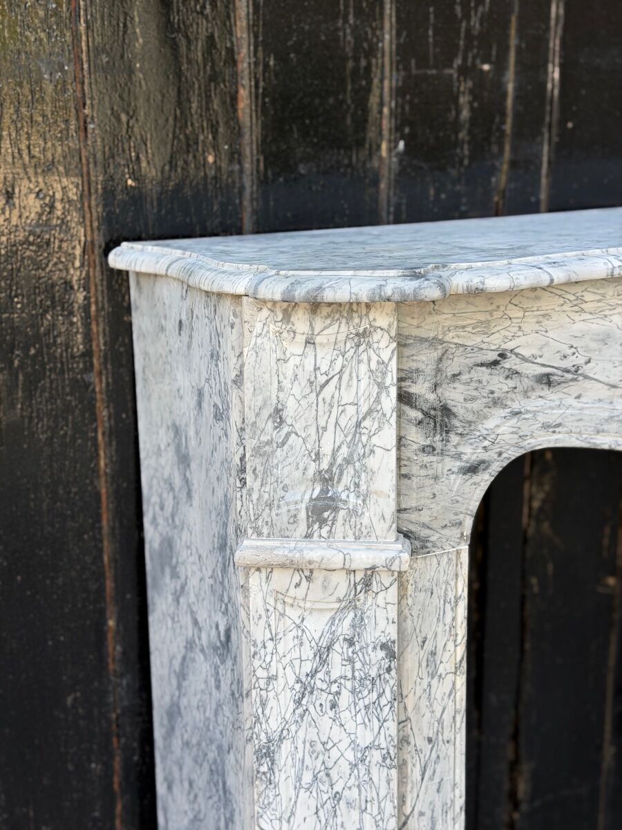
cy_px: 415
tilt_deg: -15.2
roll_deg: -0.3
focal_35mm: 48
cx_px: 311
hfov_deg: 30.3
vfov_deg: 39.7
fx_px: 1150
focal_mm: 6.76
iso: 64
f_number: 1.78
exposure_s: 1/398
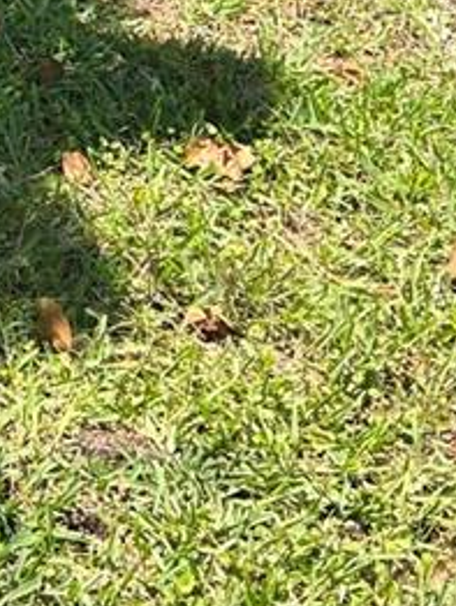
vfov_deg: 15.0
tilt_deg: -16.2
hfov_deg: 11.8
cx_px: -269
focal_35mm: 119
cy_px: -363
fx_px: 2087
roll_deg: -2.3
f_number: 1.5
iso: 50
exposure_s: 1/1468
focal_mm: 5.7
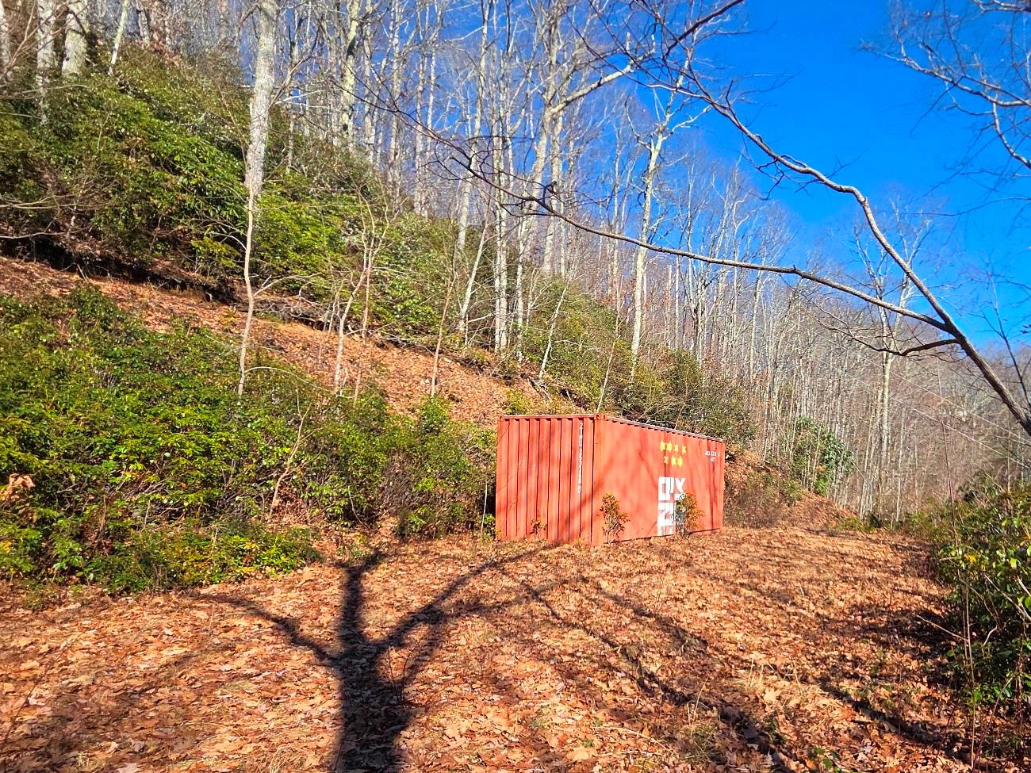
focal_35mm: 20
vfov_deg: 64.8
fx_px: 596
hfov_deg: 77.8
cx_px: 724
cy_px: 494
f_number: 2.2
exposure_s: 1/992
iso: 50
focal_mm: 2.2
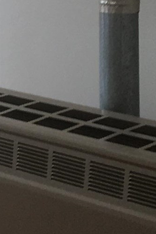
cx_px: -219
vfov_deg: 11.0
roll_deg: +0.6
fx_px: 1202
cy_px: 14
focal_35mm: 185
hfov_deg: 7.0
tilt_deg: -8.8
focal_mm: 4.15
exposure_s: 1/40
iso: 25
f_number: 2.2
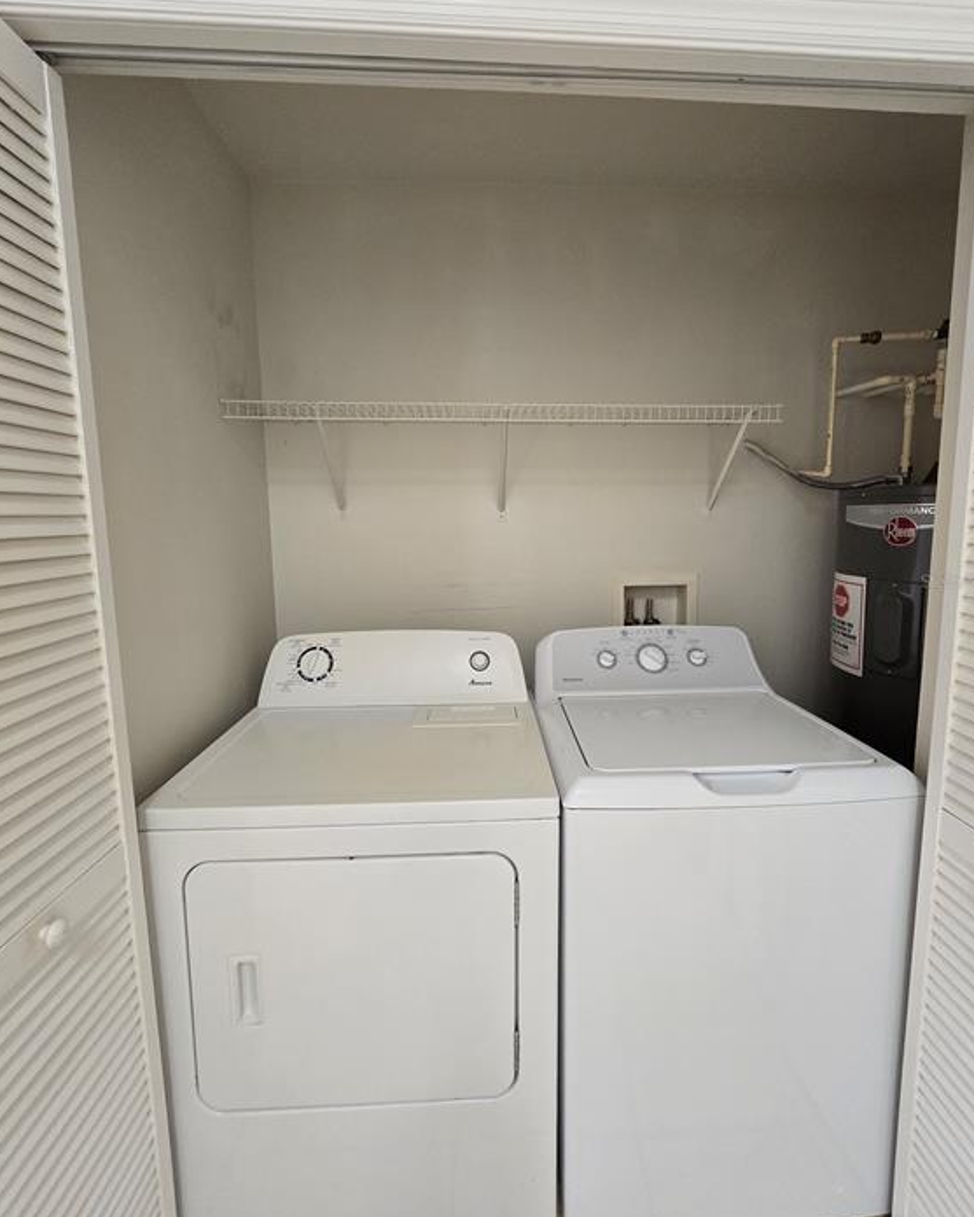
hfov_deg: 88.0
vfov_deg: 100.6
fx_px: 504
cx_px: 497
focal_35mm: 14
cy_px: 581
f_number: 2.2
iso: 400
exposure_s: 1/60
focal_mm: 2.2
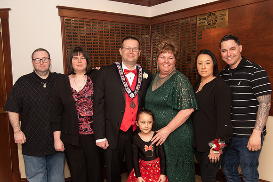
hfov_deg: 50.7
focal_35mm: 38
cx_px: 136
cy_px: 91
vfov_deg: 35.1
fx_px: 288
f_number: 4
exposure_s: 1/200
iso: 800
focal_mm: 38
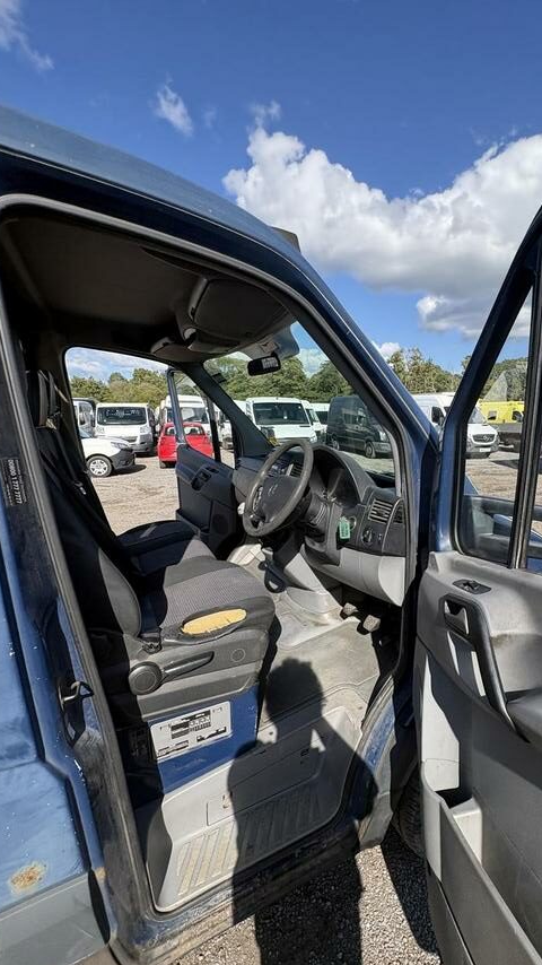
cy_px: 505
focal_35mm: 16
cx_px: 327
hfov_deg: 66.4
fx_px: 409
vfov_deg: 99.3
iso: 50
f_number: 2.2
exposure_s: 1/944
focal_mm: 2.22
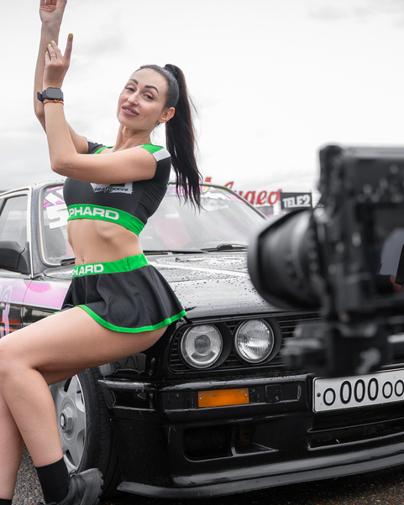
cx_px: 248
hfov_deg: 28.5
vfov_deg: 35.3
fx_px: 793
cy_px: 288
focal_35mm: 53
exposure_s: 1/400
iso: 80
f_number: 3.5
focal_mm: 28
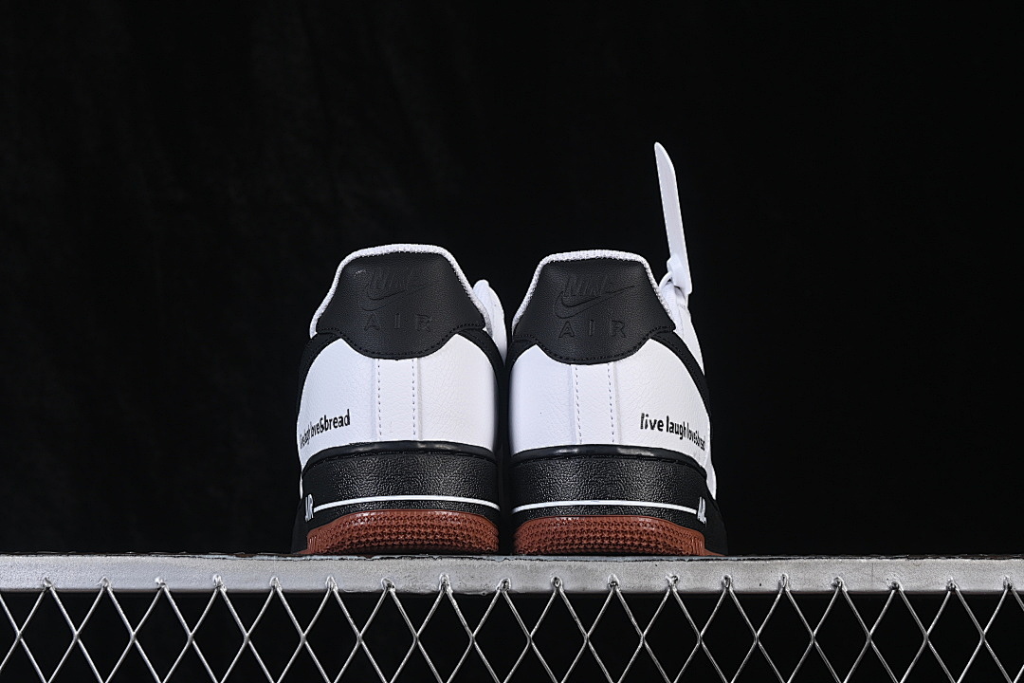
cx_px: 512
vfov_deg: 18.2
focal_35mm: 75
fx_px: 2133
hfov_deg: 27.0
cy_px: 342
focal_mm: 50
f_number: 8
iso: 160
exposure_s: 1/80
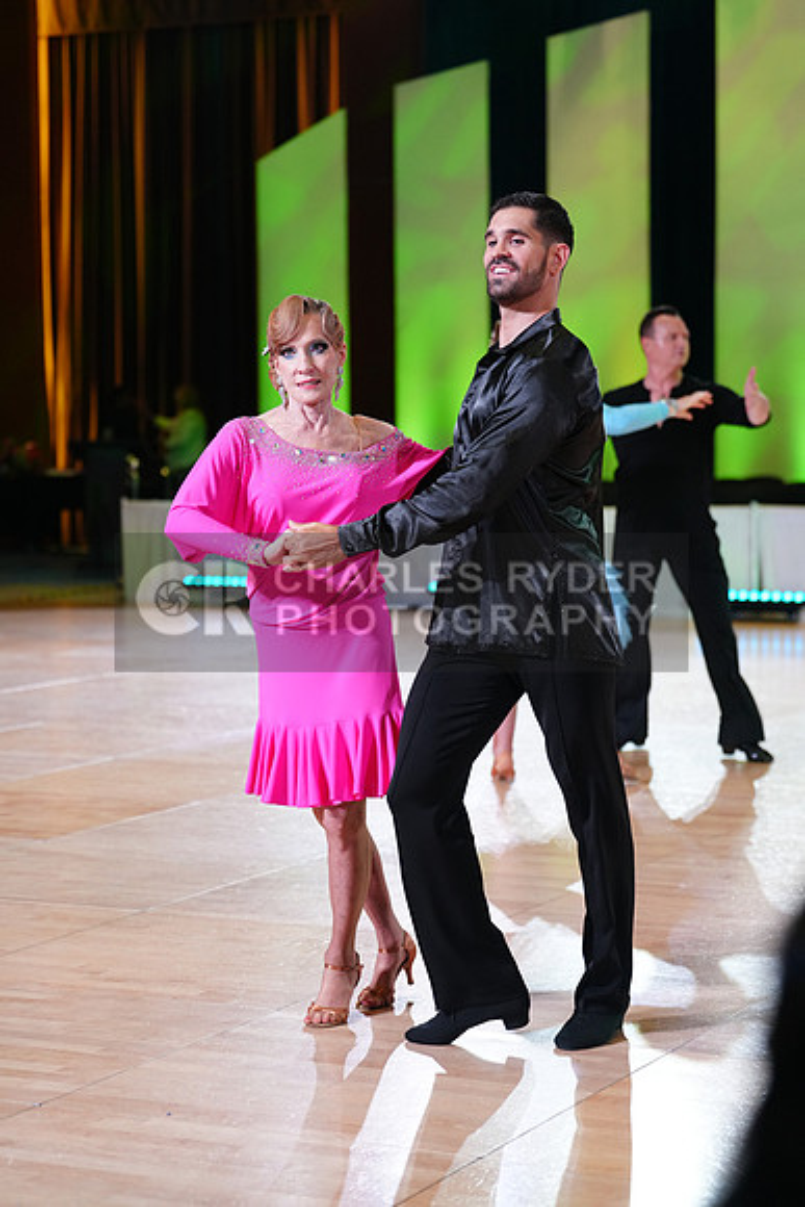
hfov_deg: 16.9
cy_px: 604
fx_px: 2715
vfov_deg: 25.1
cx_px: 402
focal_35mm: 81
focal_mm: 81
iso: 2000
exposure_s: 1/400
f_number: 2.8
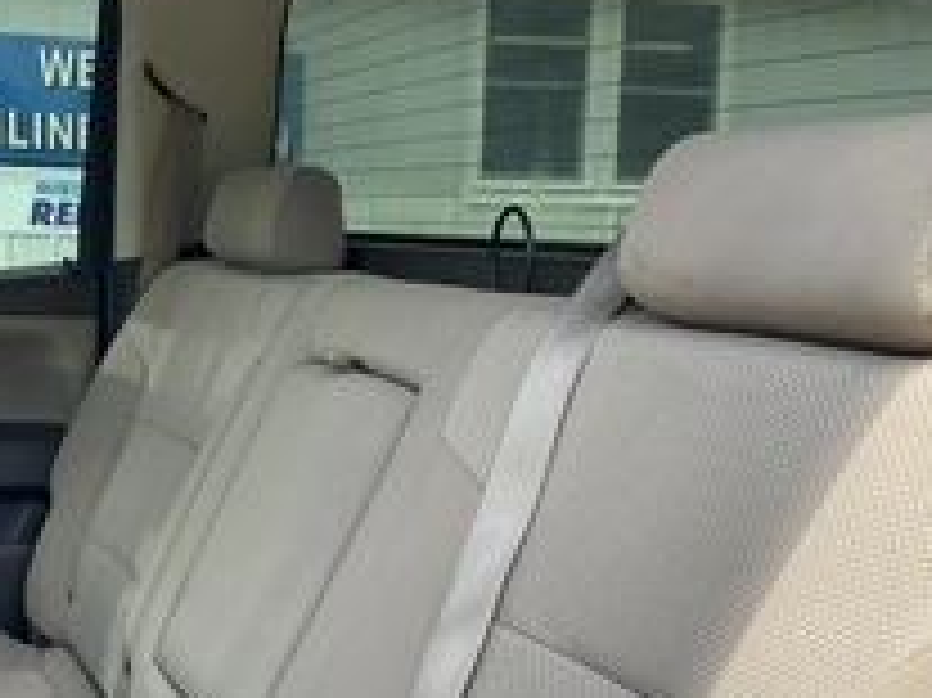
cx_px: 225
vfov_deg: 25.9
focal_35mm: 56
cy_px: 464
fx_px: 1507
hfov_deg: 33.6
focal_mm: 3
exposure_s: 1/160
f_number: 1.8
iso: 32
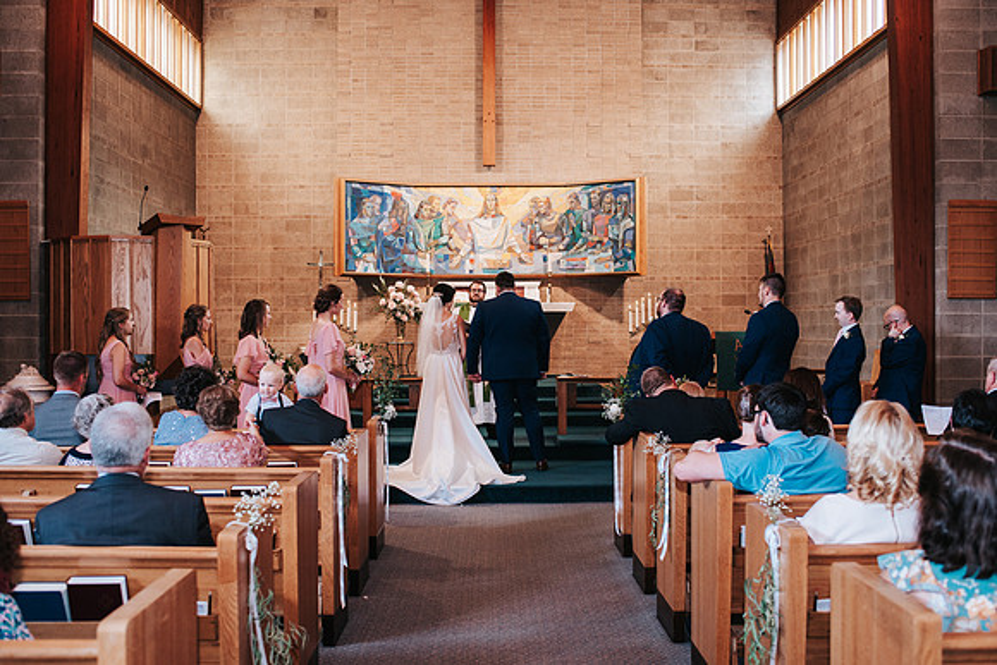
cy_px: 332
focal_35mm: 36
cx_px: 498
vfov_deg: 37.2
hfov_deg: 53.6
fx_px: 987
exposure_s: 1/125
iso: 720
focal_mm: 35
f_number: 3.2
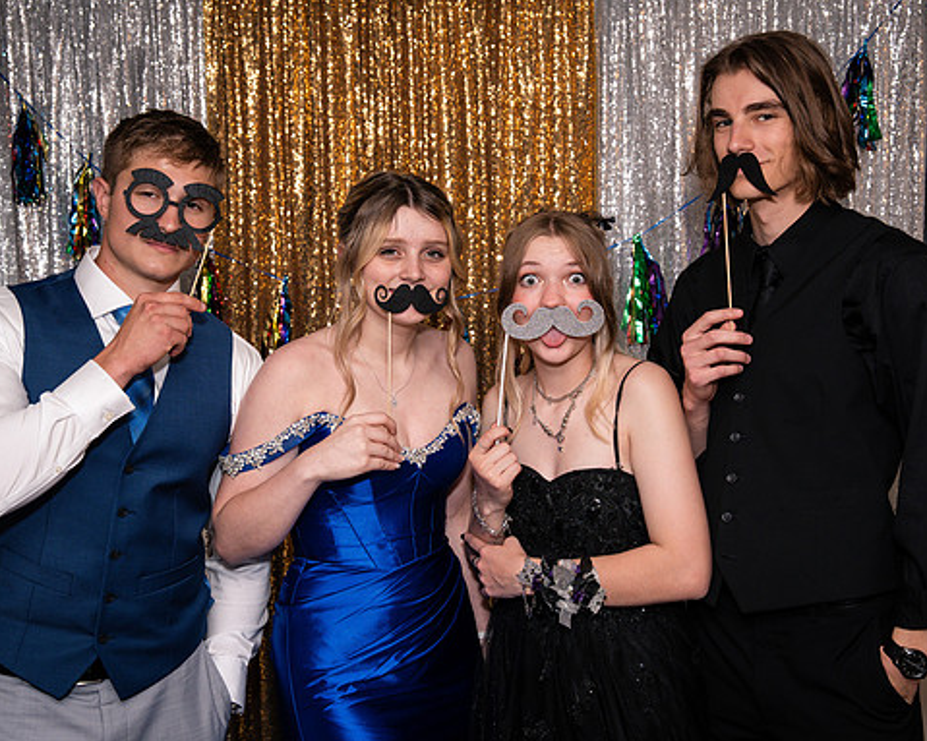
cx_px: 493
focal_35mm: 50
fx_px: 1372
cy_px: 372
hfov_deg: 37.3
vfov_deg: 30.2
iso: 400
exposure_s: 1/250
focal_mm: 44
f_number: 5
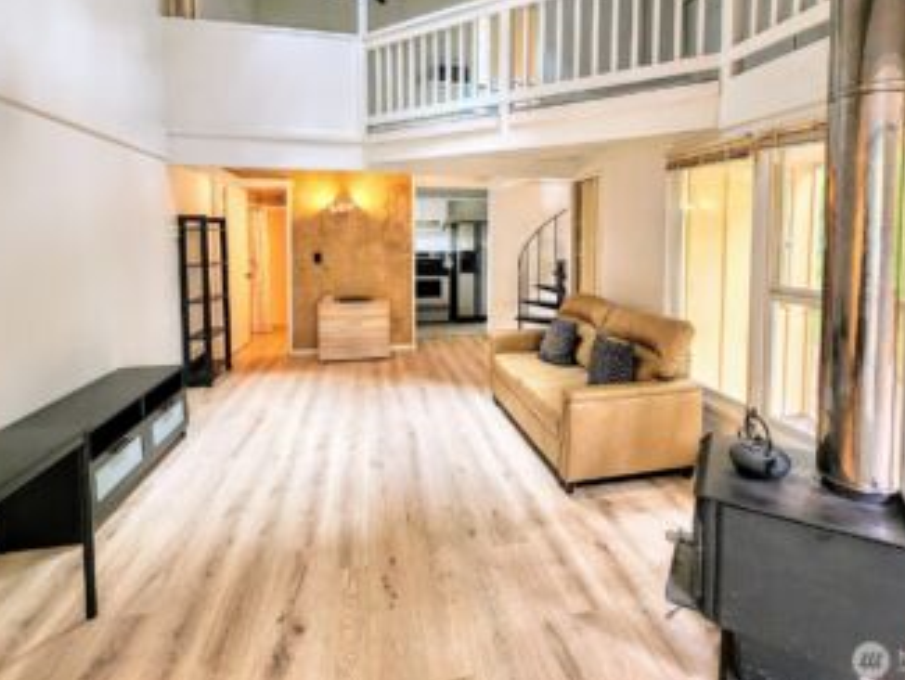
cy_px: 270
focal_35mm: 16
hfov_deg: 94.4
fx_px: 418
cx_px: 473
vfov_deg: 77.2
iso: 320
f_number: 2.2
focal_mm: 2.2
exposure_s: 1/40
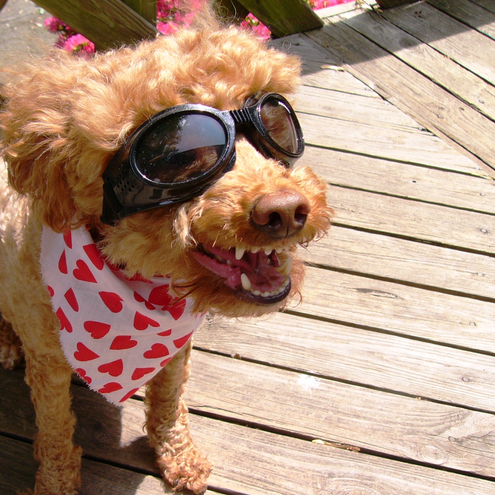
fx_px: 793
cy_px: 264
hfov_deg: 34.2
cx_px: 151
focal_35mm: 49
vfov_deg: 34.7
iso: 50
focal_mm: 6
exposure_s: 1/320
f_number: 2.8
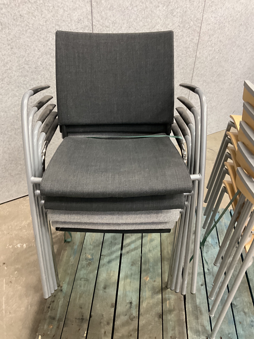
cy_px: 170
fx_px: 284
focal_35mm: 29
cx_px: 127
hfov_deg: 48.2
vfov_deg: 61.7
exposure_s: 1/50
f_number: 1.8
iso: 320
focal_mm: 3
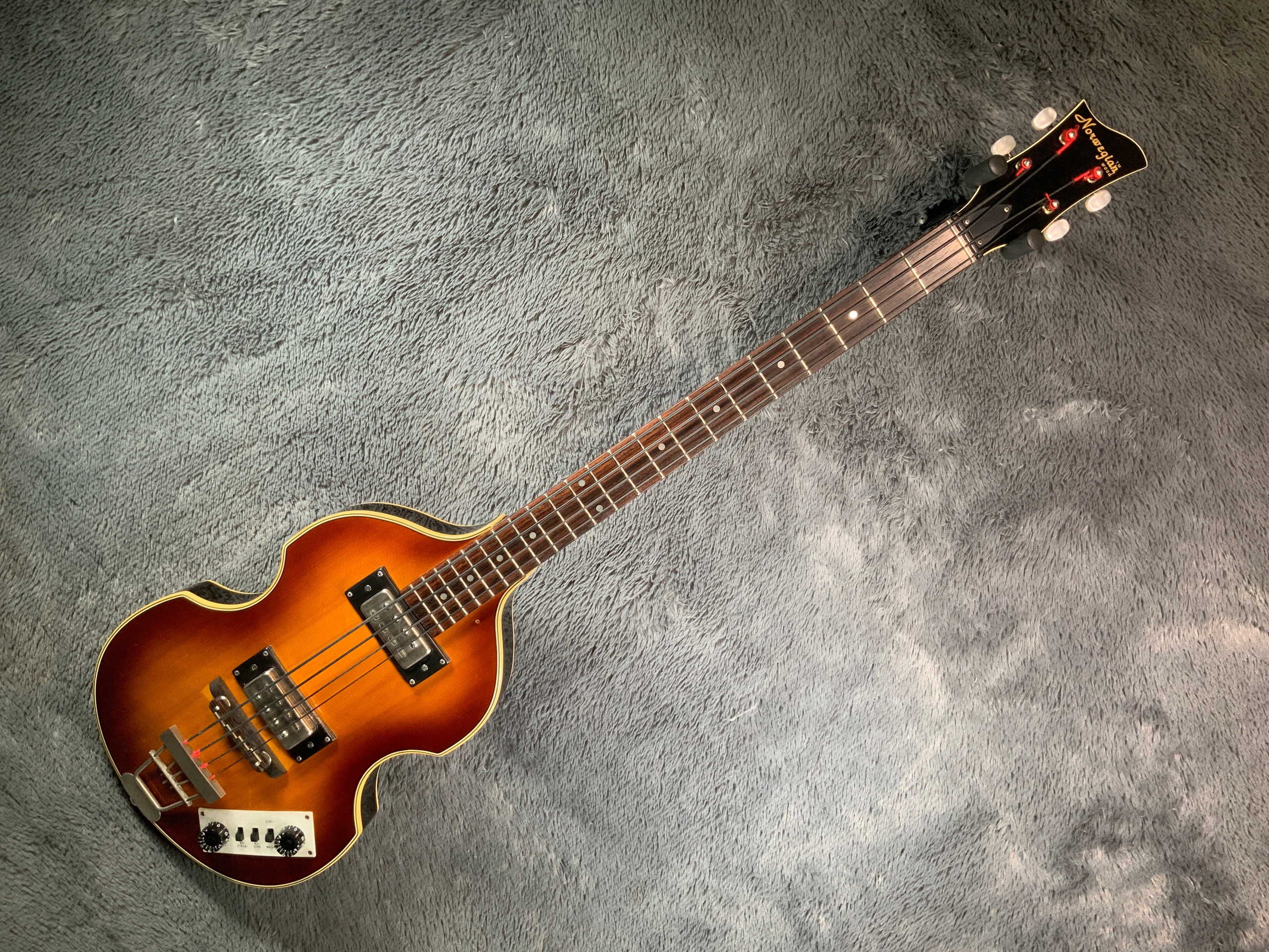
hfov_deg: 61.7
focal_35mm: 29
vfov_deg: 48.2
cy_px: 476
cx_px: 634
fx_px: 1063
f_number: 1.8
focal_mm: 3
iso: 64
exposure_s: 1/104
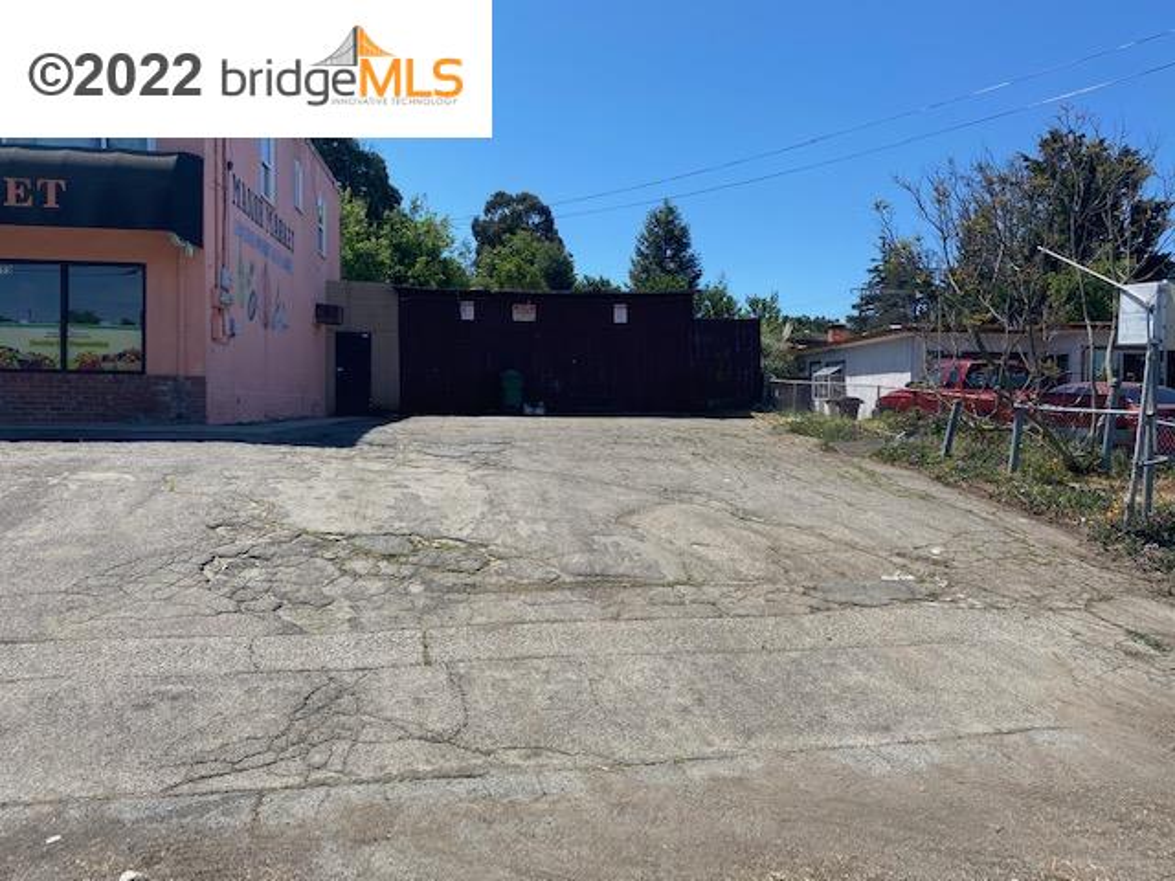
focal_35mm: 26
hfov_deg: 67.3
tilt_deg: -1.6
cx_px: 588
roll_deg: -0.7
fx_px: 883
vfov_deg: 53.1
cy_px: 440
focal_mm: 4.25
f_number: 1.8
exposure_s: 1/2762
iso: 32
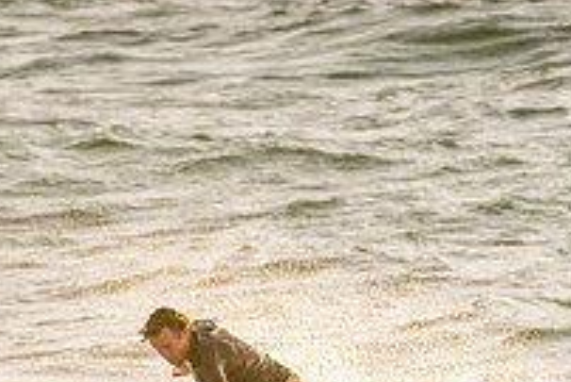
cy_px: 493
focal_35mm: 1758
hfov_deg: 1.2
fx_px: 27903
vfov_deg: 0.8
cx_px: 246
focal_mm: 500
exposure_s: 1/400
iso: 360
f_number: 5.6
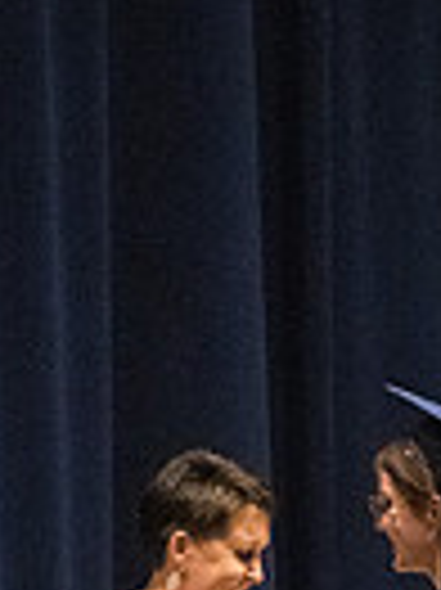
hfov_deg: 2.4
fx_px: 10498
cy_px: 919
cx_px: 155
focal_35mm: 617
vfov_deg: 3.2
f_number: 4.5
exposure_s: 1/250
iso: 8000
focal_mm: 125
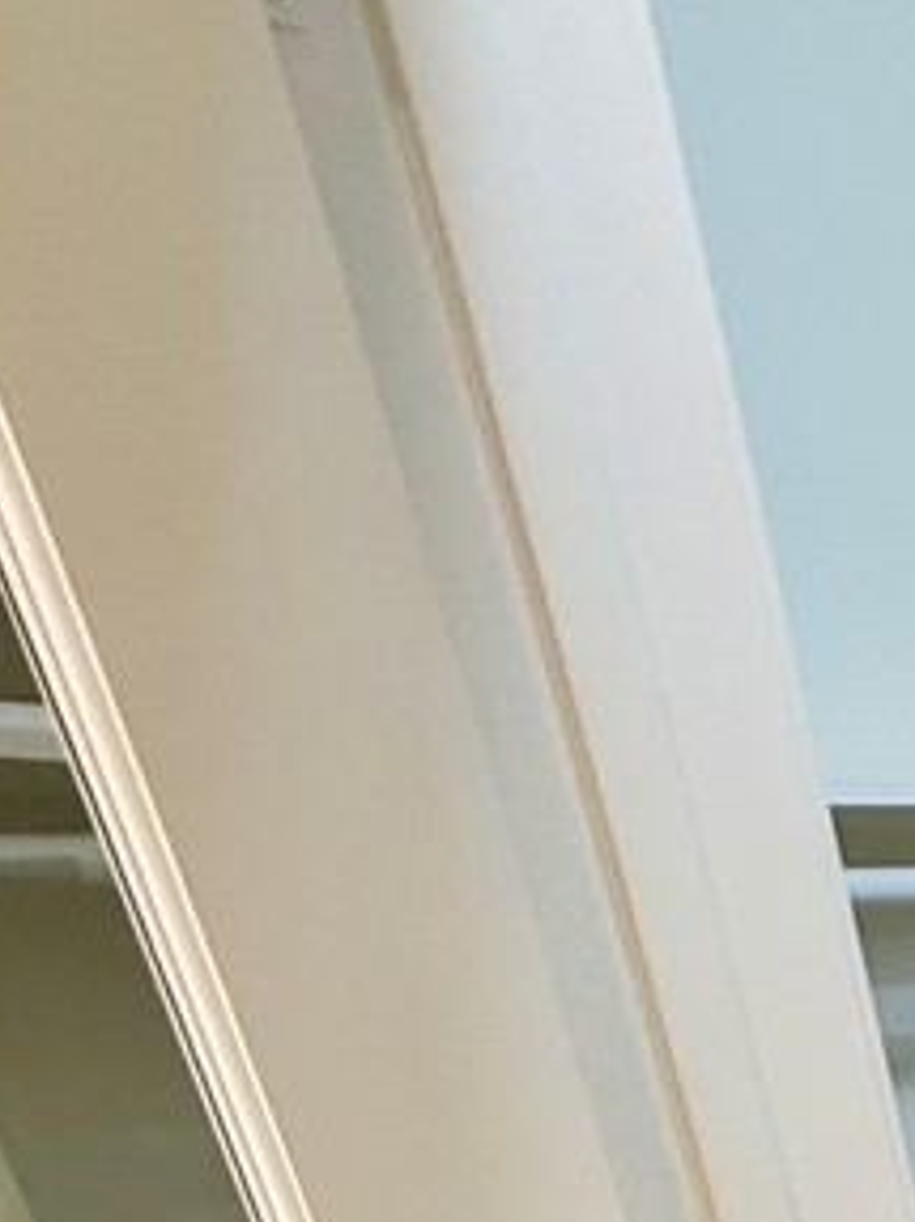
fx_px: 1764
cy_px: 1933
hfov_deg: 21.0
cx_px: 1596
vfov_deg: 25.7
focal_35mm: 50
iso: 200
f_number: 2.2
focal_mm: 2.22
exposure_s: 1/120
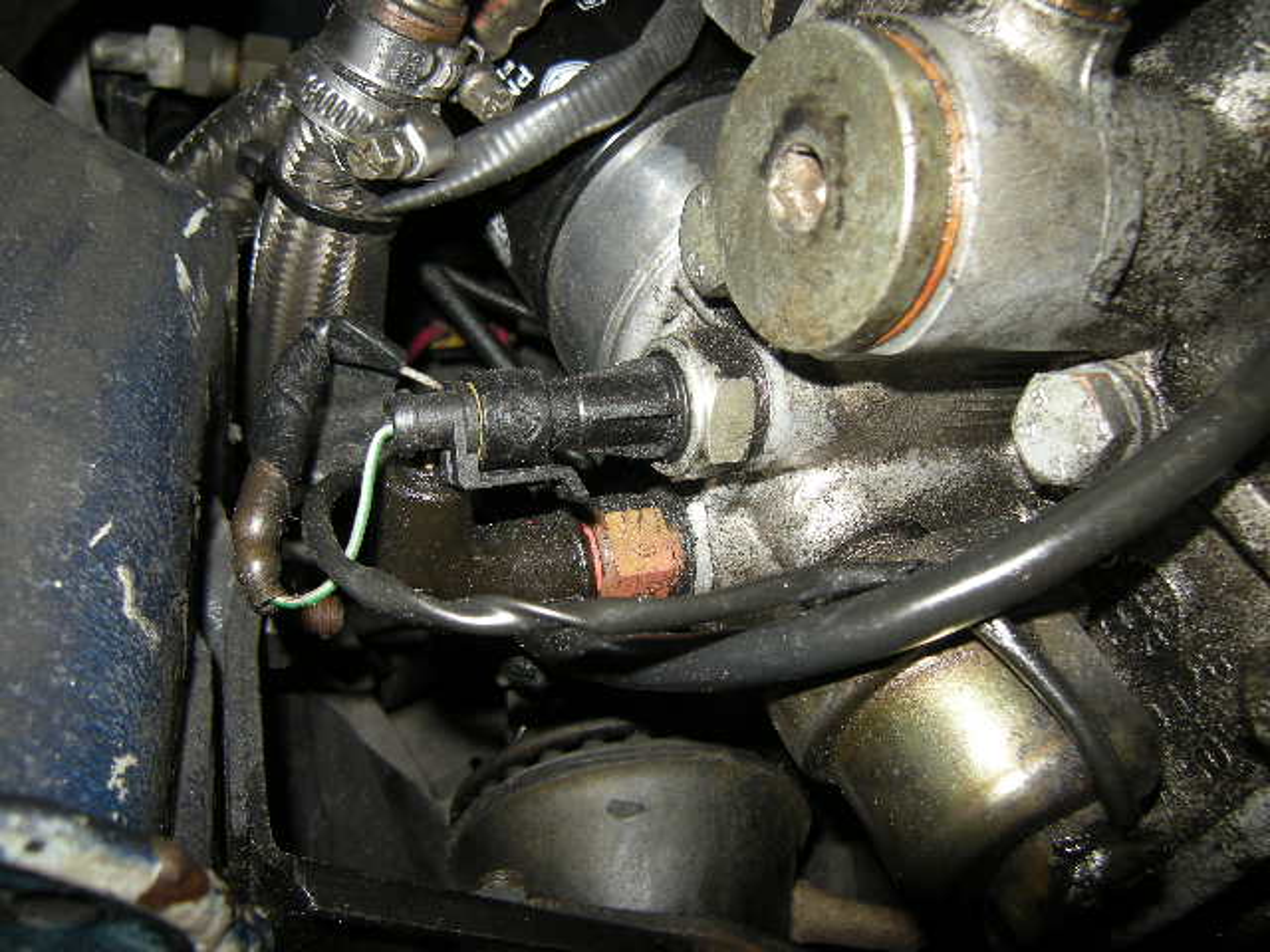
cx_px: 635
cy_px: 476
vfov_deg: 49.7
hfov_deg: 63.4
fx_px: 1027
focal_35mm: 28
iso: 64
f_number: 2.8
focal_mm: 4.7
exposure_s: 1/60
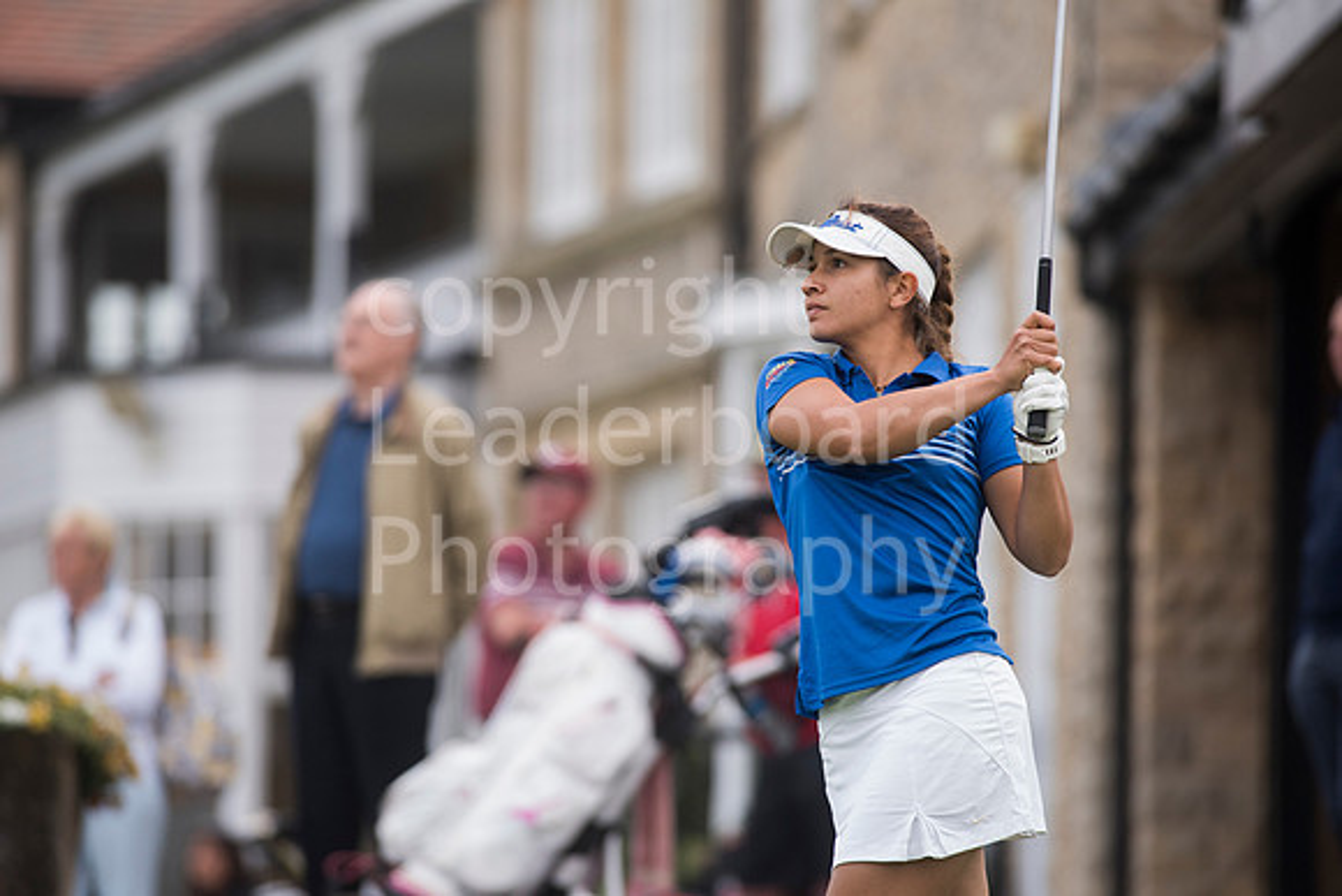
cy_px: 448
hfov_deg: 6.9
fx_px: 11185
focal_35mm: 300
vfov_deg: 4.6
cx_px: 671
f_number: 5
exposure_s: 1/1250
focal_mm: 300
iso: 800
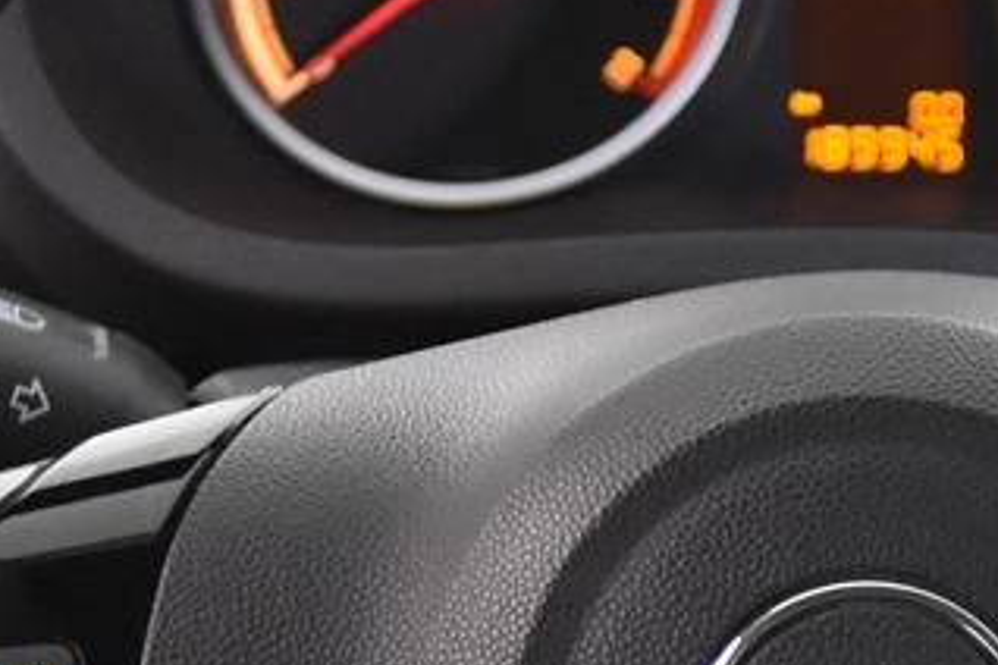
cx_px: 800
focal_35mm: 199
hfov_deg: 10.3
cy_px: 888
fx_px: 5516
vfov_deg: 6.8
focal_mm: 22
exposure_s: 1/30
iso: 2000
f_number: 3
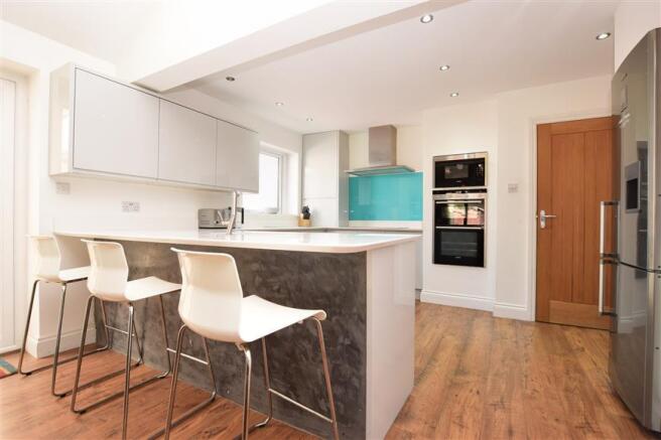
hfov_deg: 100.4
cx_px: 330
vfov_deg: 77.3
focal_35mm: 15
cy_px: 220
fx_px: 275
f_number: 11
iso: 400
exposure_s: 1/25
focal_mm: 10
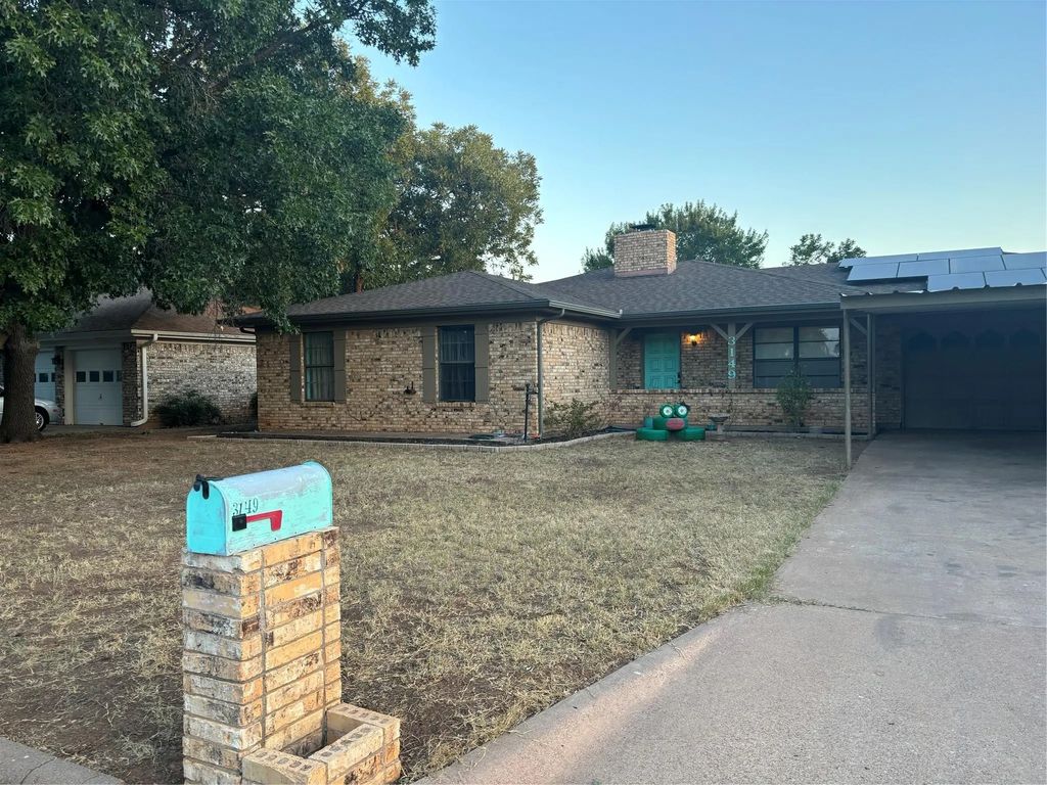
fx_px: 786
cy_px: 392
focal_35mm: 26
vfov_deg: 53.1
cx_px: 524
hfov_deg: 67.3
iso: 50
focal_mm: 5.96
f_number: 1.6
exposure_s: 1/121
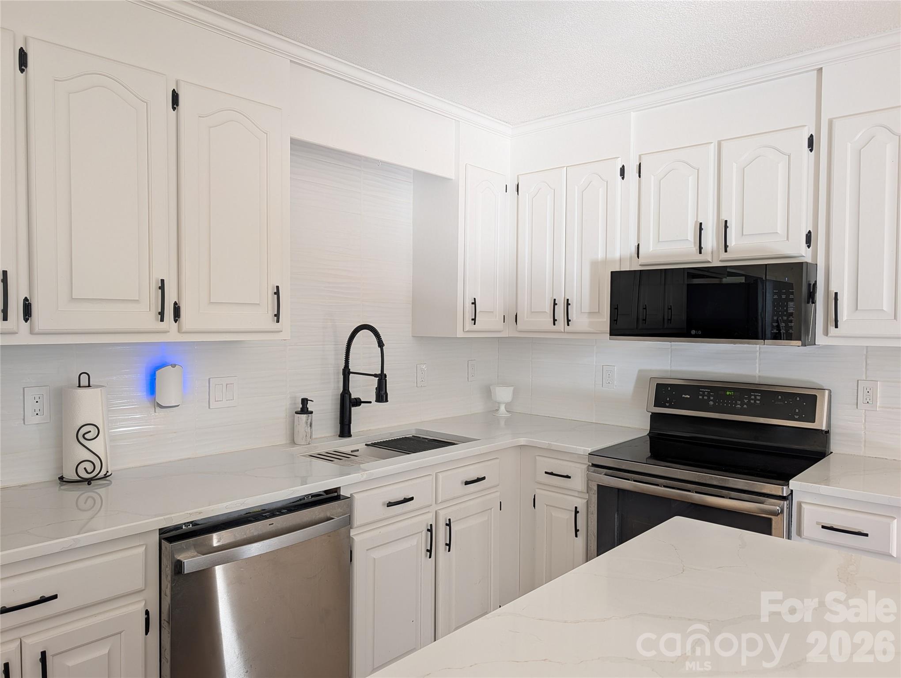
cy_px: 339
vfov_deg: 56.9
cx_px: 450
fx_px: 626
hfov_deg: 71.5
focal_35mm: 24
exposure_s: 1/30
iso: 107
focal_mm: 6.9
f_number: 1.68
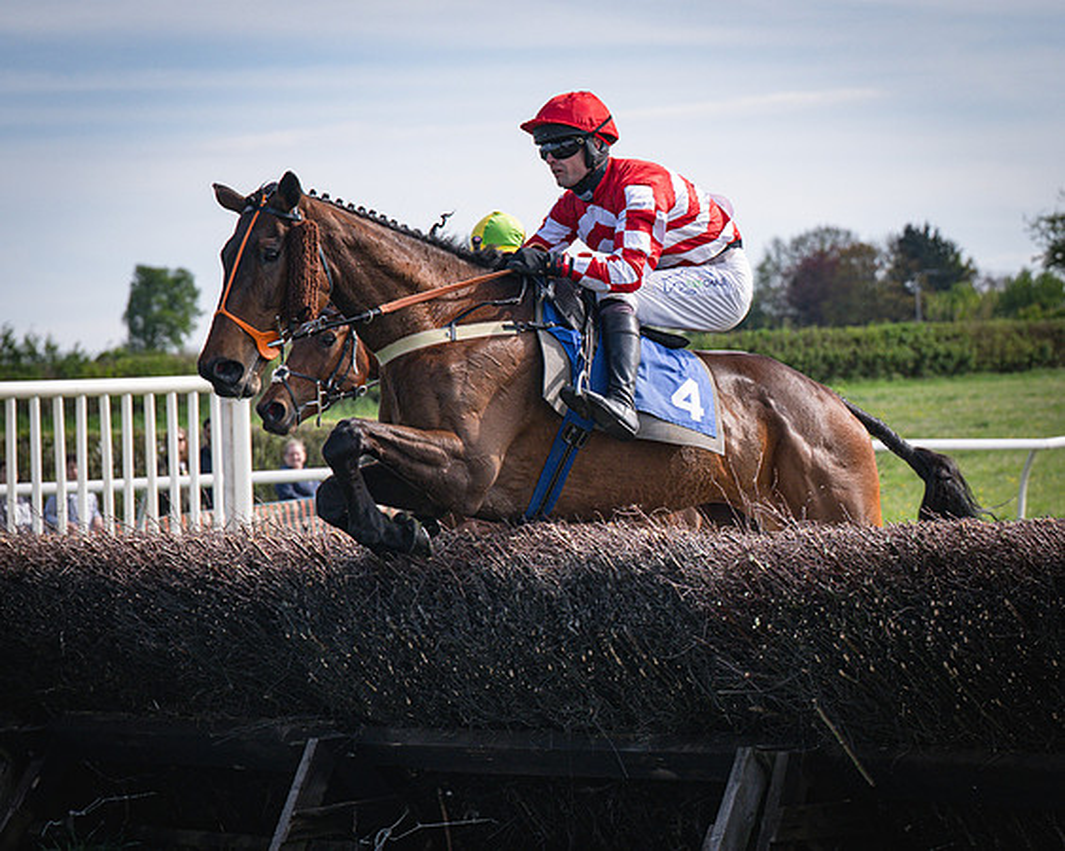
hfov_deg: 14.2
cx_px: 499
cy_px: 458
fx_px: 4277
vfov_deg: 11.4
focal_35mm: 136
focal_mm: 70
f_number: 4
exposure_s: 1/2500
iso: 400
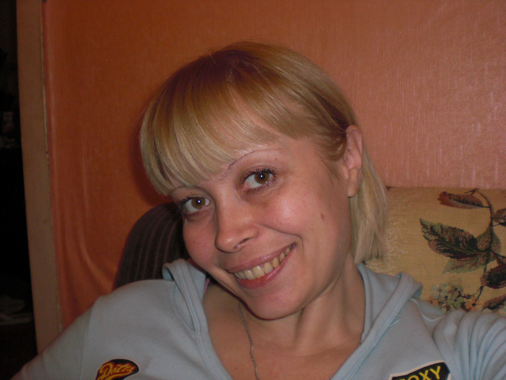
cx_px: 253
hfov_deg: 49.0
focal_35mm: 38
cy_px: 190
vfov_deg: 37.7
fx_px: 555
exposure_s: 1/30
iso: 100
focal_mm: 6.3
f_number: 3.1
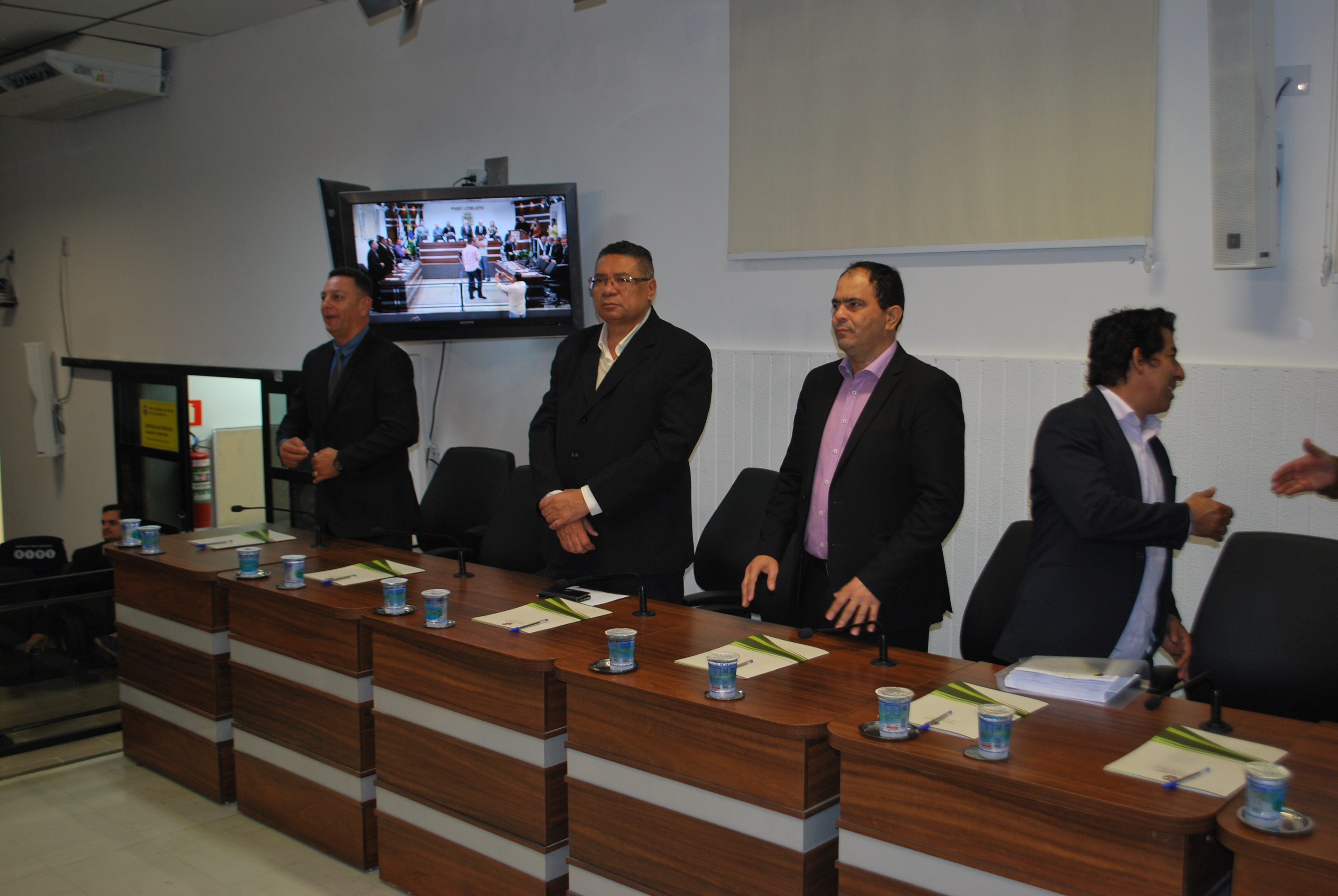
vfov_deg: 40.1
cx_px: 669
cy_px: 448
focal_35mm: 33
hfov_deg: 57.2
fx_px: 1228
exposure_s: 1/60
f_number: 4
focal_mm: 22
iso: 200
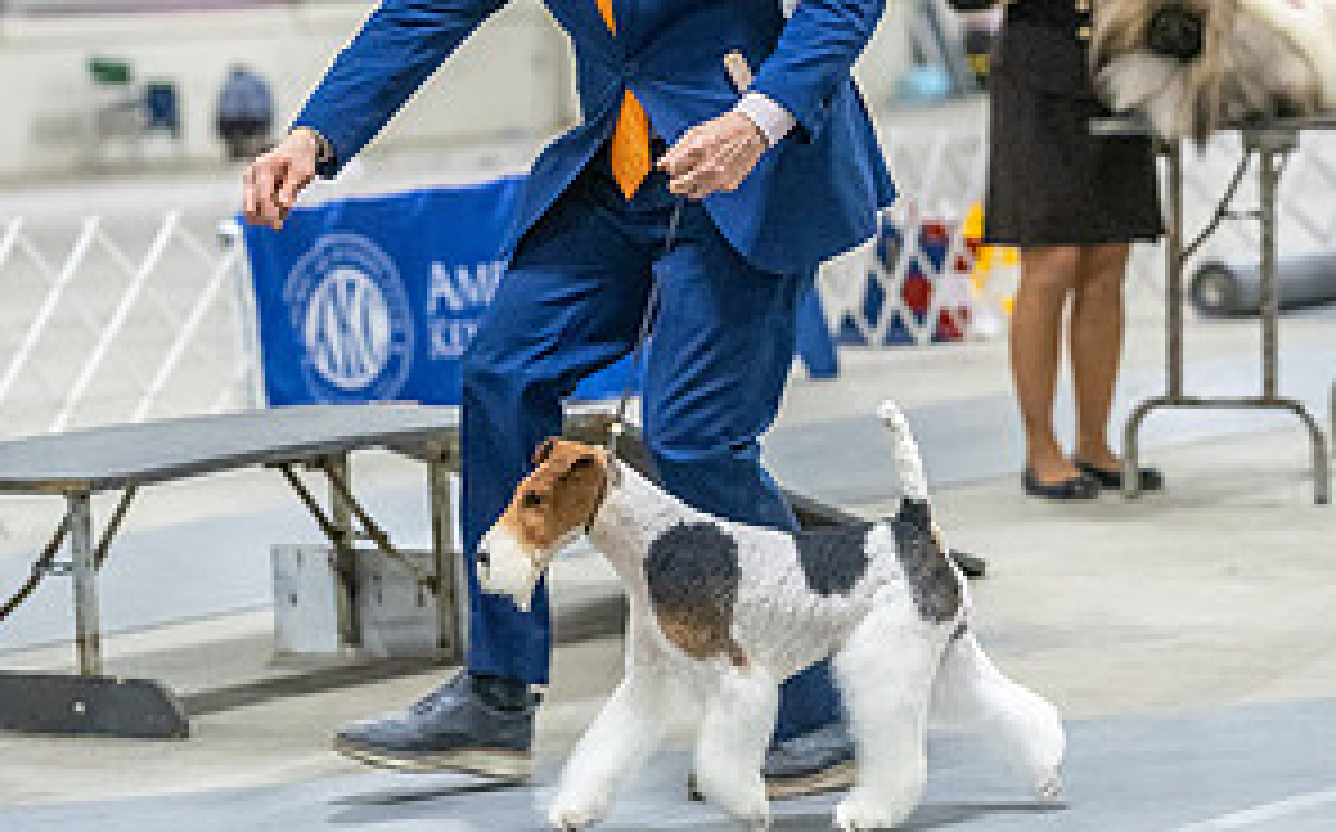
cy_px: 184
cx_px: 666
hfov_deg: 13.7
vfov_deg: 8.5
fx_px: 5566
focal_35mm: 153
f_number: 3.2
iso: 6400
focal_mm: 99
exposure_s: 1/400
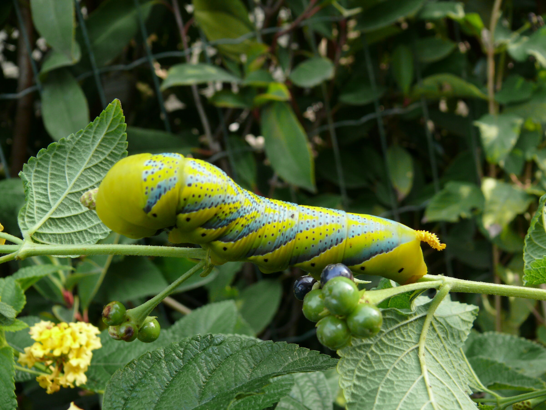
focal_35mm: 35
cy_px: 205
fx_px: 552
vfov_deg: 40.7
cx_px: 273
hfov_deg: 52.6
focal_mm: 7.4
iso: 100
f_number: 4
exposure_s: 1/125
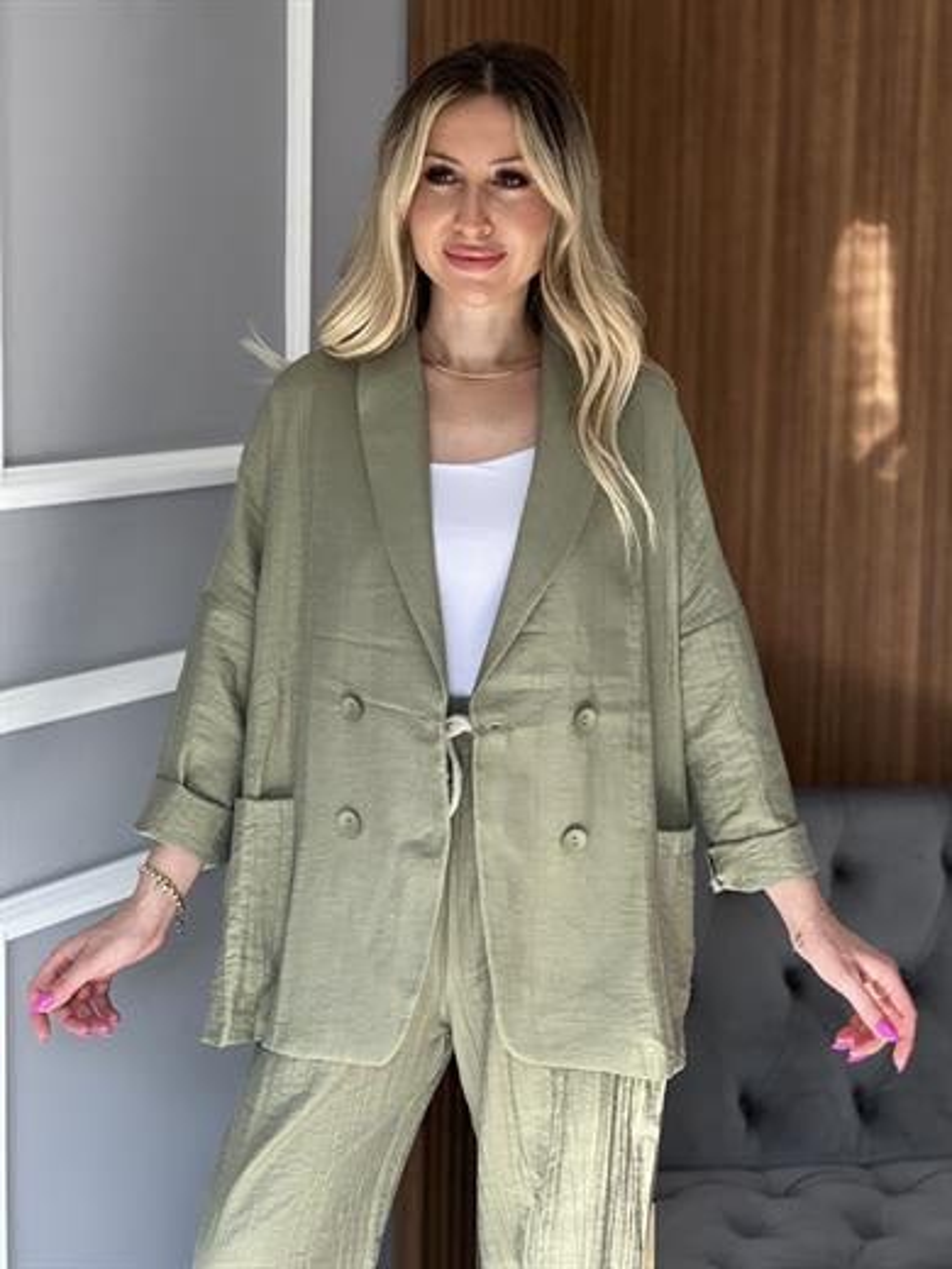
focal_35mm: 77
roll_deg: -1.1
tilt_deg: -6.6
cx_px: 476
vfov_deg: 25.3
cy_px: 634
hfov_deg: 19.1
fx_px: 2824
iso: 160
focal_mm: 9
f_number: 2.8
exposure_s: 1/121
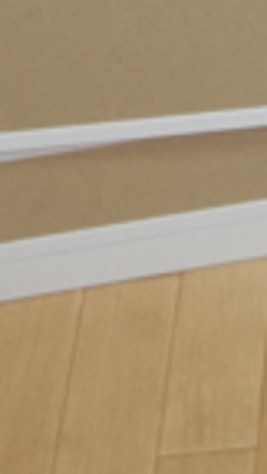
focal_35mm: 179
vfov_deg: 10.5
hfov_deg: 6.3
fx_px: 2253
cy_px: -625
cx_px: 732
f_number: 1.8
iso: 125
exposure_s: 1/30
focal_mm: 8.8
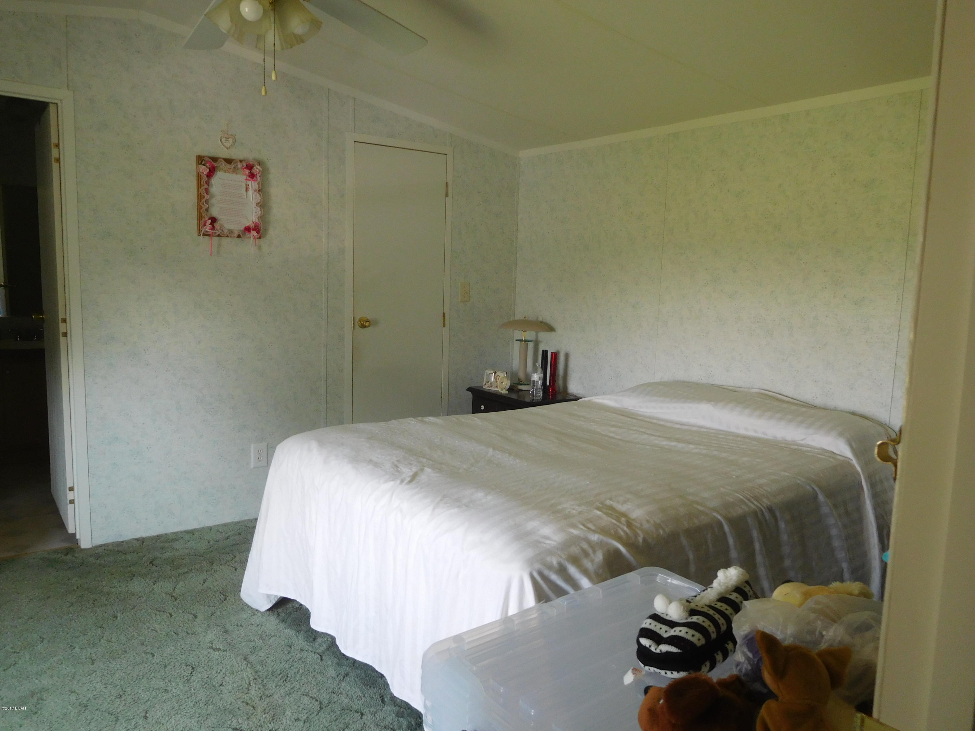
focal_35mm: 25
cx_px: 488
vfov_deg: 54.9
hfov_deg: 69.4
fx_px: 704
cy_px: 366
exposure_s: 1/30
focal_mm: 4.5
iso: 220
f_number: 3.4
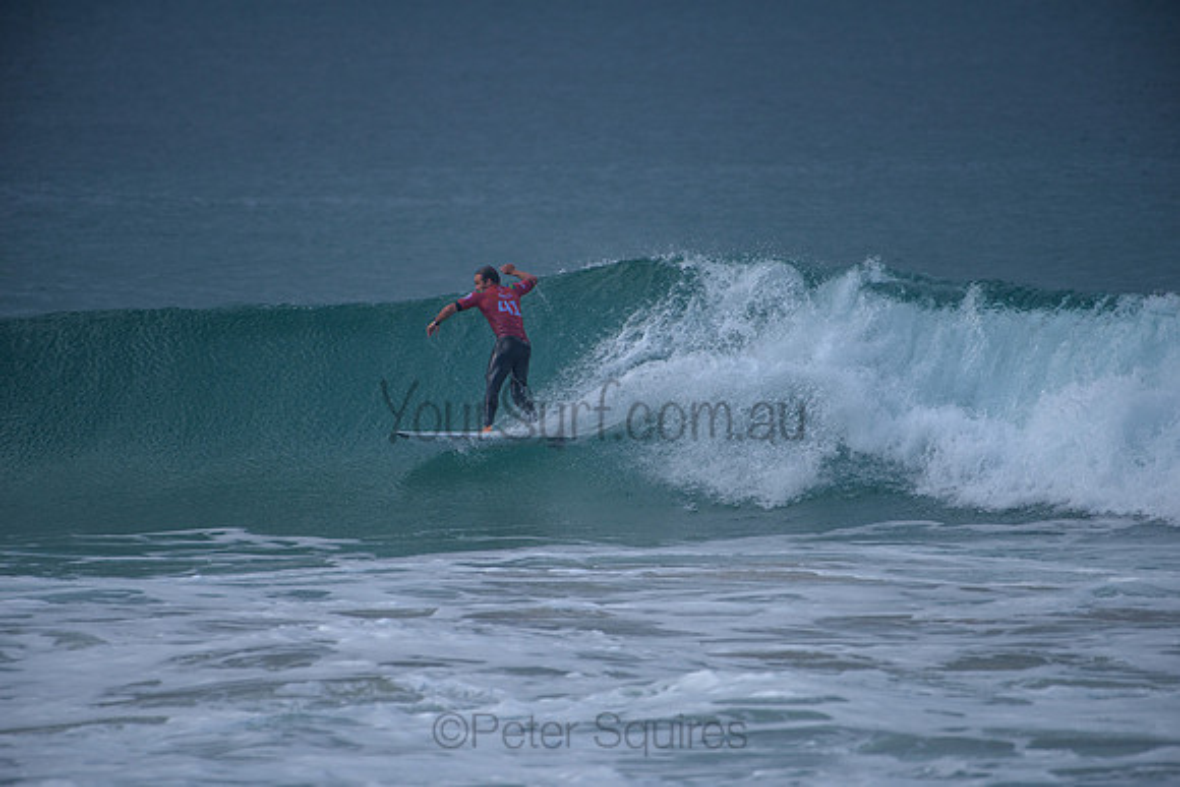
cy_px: 394
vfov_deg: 2.7
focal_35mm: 509
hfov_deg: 4.1
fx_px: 16678
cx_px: 590
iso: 200
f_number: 5.6
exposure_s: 1/2000
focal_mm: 500
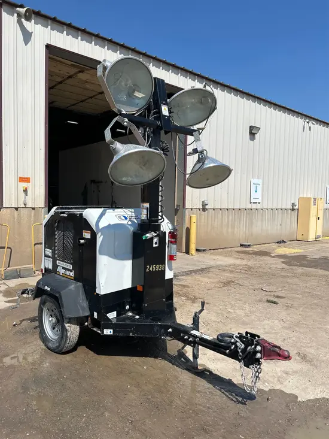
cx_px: 164
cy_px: 220
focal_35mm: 26
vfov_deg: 67.3
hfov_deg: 53.1
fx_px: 329
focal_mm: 5.7
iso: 50
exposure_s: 1/6211
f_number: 1.5
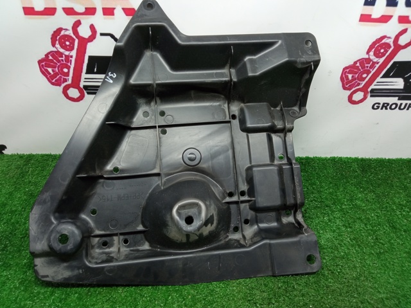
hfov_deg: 65.4
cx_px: 206
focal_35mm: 27
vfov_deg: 51.3
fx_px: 320
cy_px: 154
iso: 271
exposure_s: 1/33.3
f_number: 2.2
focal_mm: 3.79
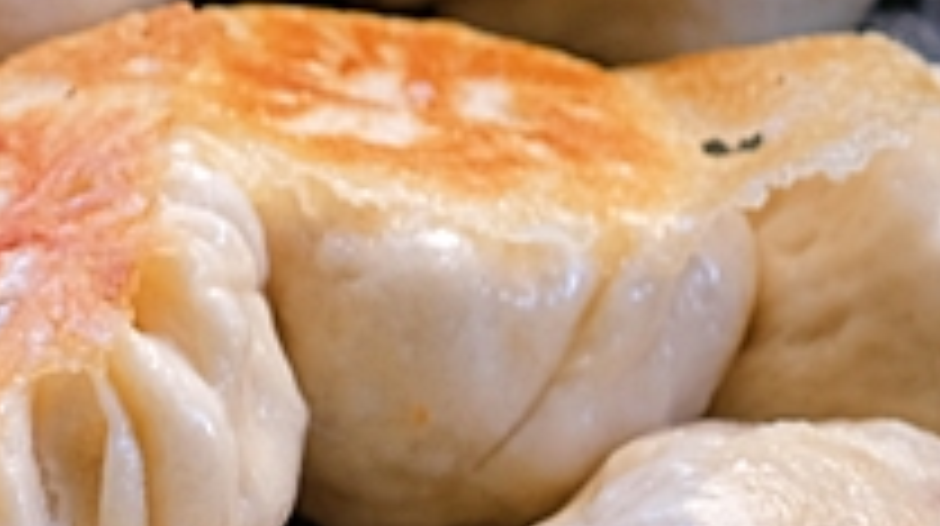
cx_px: -846
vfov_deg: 7.7
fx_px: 3934
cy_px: 252
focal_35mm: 158
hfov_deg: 12.3
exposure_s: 1/34
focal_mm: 23
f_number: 3.6
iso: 125
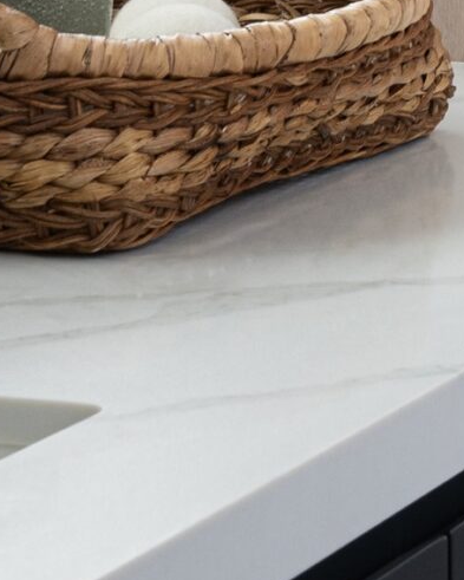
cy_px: -575
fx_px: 3775
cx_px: 672
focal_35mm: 220
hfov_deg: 6.9
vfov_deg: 8.3
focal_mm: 30
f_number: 9
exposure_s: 1/1.25
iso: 200
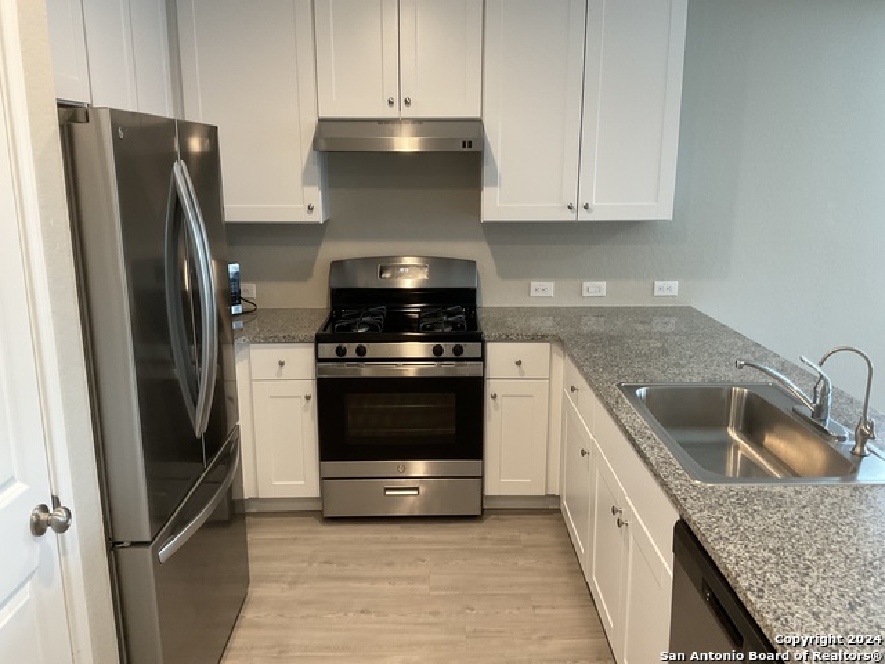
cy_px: 332
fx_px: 741
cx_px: 442
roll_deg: -0.4
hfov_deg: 61.7
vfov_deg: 48.2
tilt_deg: -12.7
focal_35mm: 29
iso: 100
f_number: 1.8
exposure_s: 1/60
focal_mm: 3
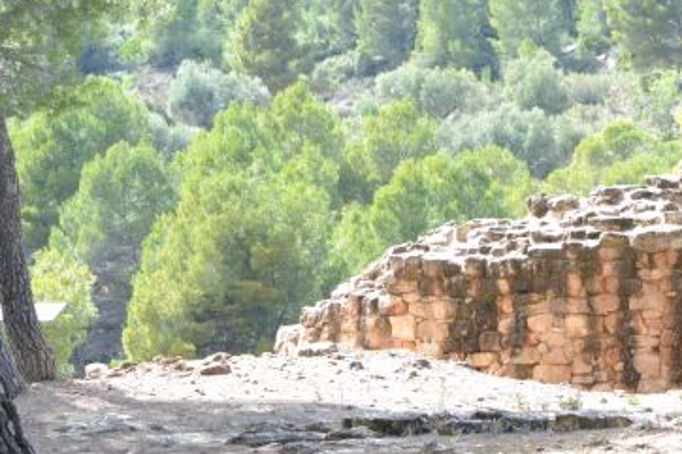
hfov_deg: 11.2
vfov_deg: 7.5
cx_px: 650
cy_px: 327
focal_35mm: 182
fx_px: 3448
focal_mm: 55
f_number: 10
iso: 1600
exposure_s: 1/320
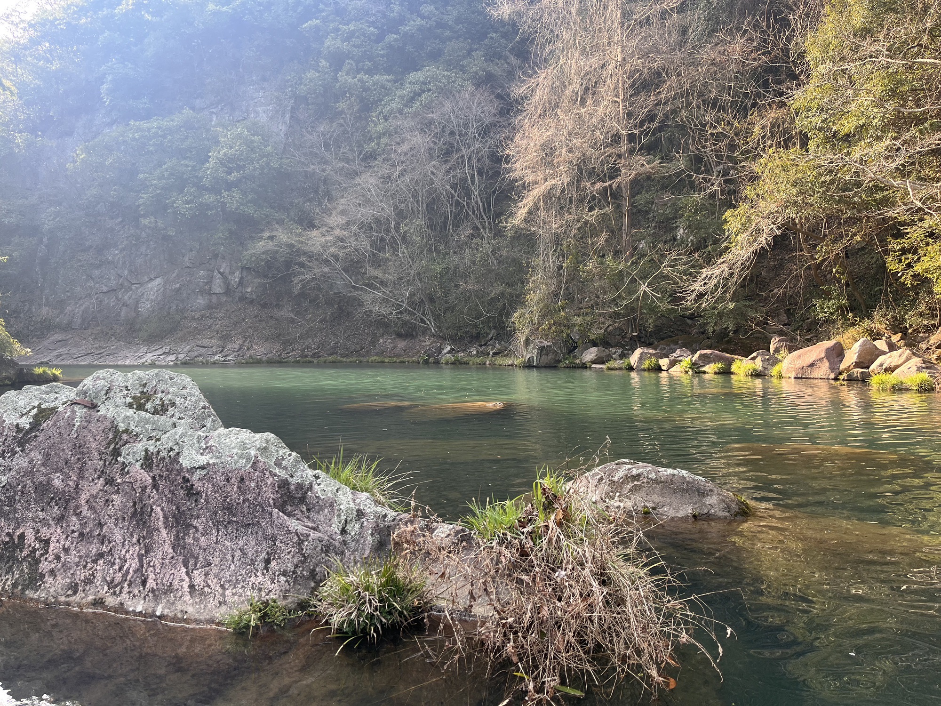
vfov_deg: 53.1
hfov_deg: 67.3
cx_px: 470
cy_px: 353
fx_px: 707
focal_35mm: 26
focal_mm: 5.1
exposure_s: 1/237
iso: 50
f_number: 1.6
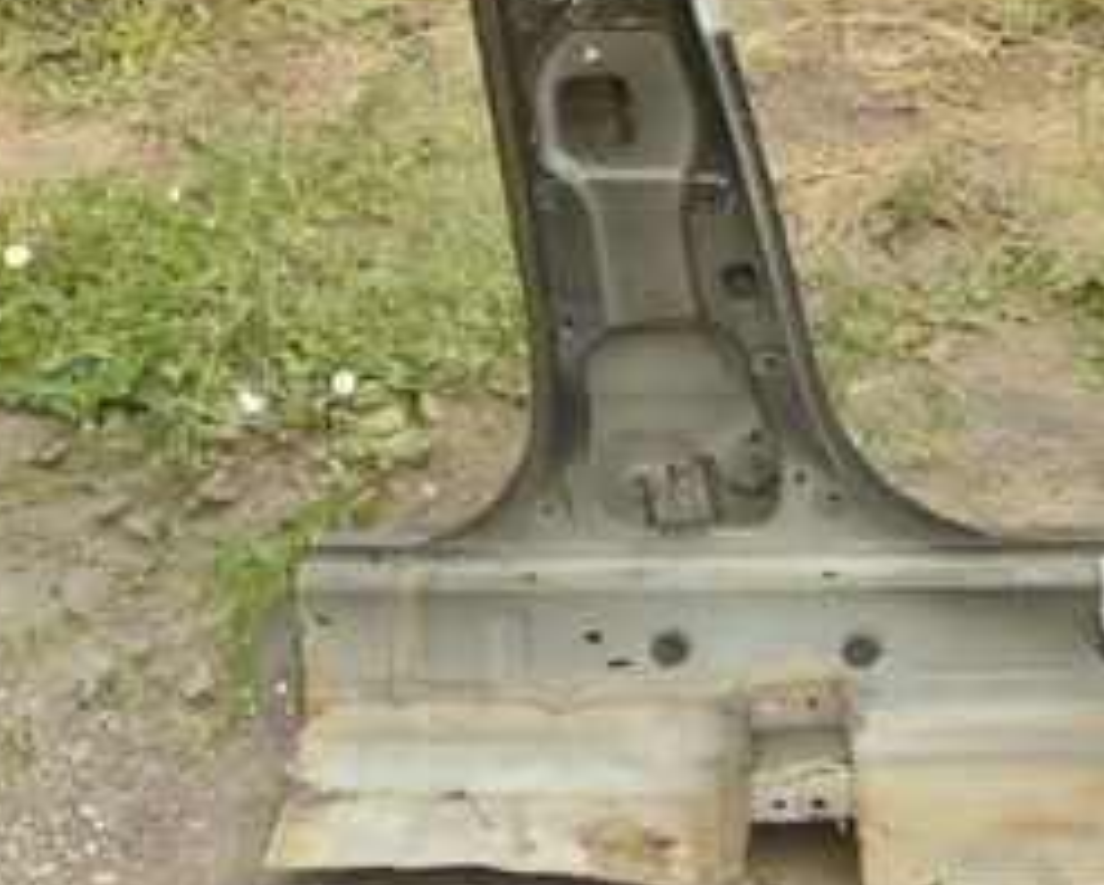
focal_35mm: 80
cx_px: 715
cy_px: 92
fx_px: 2616
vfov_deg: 18.9
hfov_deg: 23.7
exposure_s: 1/320
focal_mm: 22
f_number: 9
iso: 400
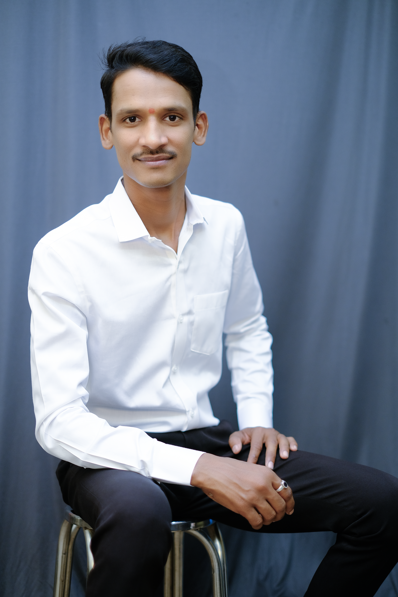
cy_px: 298
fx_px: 879
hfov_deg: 25.5
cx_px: 199
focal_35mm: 53
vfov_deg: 37.5
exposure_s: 1/125
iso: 320
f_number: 1.4
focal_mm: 35
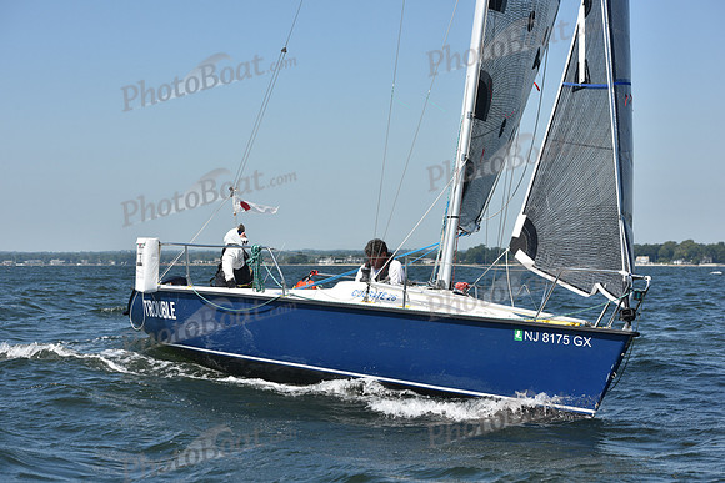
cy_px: 242
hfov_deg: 22.1
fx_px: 1853
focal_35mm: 92
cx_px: 362
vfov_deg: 14.9
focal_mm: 92
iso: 250
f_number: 7.1
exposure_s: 1/1250
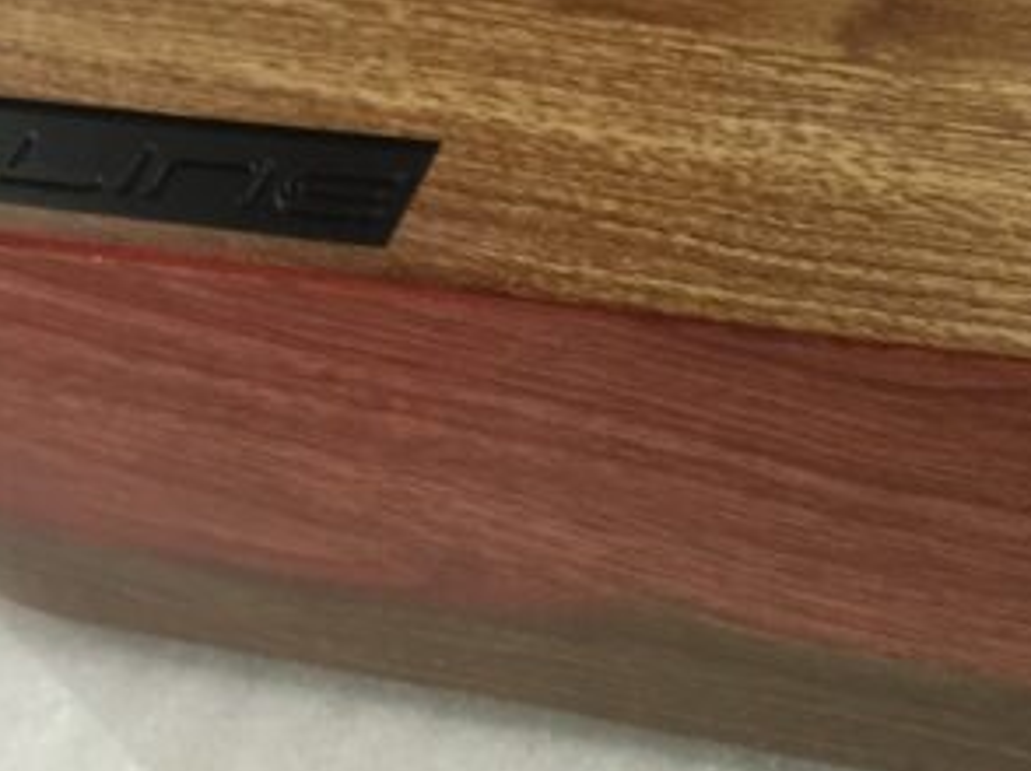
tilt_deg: -47.3
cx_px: 887
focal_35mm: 79
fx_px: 2351
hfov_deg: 24.2
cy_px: 252
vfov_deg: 18.6
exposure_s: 1/33
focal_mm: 4.15
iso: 125
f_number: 2.2
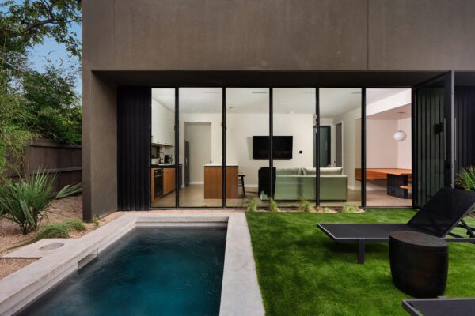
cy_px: 158
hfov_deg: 93.3
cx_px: 238
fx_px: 224
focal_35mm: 17
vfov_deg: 70.4
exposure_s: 1/125
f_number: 8
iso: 2000
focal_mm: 17
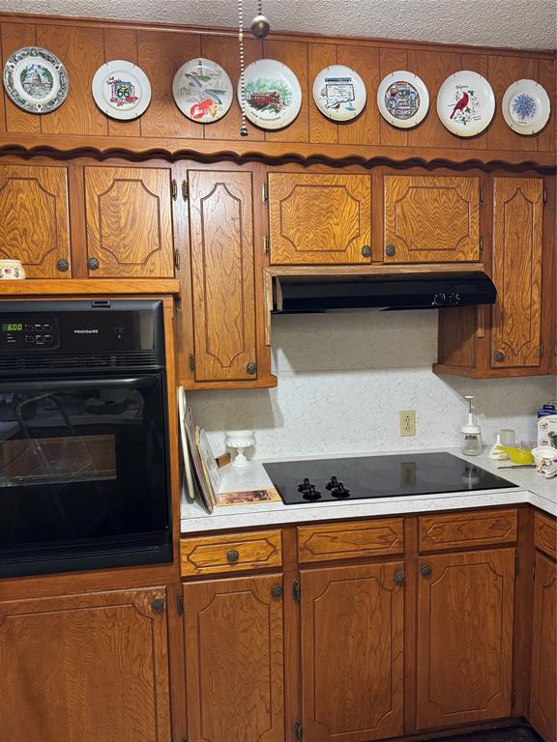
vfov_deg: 71.6
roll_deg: +2.8
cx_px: 278
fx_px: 515
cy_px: 371
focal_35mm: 24
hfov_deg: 56.8
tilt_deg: -3.8
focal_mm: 6.76
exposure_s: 1/60
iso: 500
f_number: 1.78
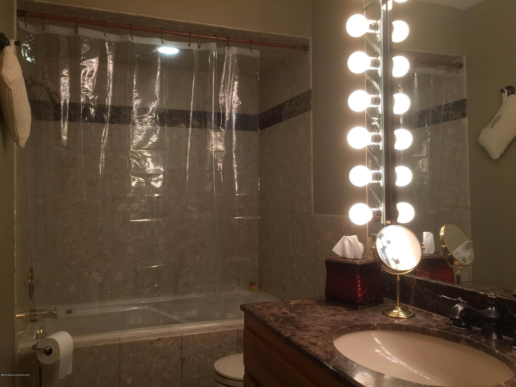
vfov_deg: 48.2
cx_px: 258
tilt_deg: +3.7
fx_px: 432
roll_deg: -1.7
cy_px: 194
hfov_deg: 61.7
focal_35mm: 29
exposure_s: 1/30
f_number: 2.2
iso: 40
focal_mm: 4.15
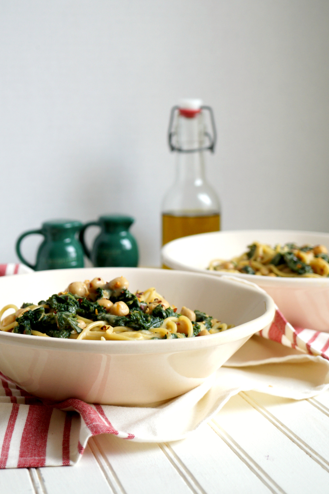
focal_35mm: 60
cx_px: 125
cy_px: 183
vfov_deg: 33.2
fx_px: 823
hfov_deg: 22.5
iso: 200
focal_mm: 30
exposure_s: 1/30
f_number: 3.5
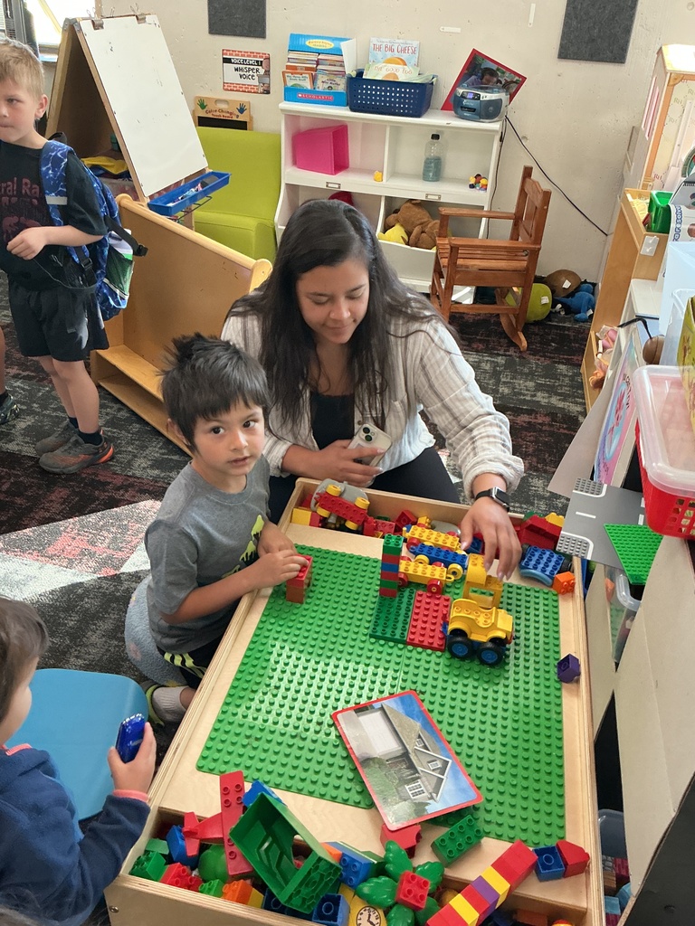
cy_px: 463
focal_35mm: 29
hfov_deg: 48.2
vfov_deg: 61.7
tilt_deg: -32.2
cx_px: 348
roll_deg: -2.8
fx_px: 776
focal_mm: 3
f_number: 1.8
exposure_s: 1/50
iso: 160
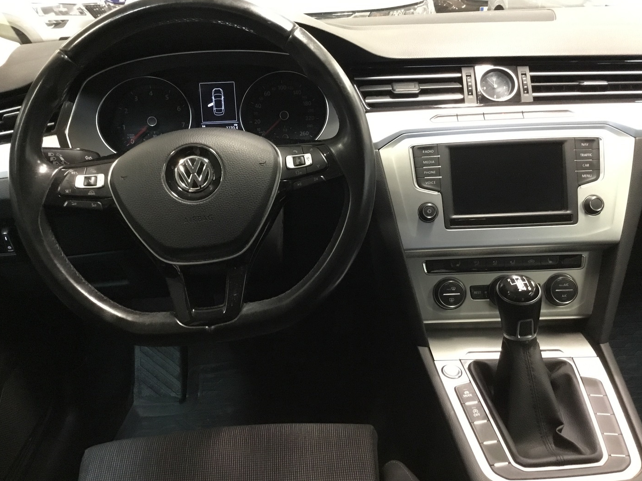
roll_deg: +3.9
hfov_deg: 56.8
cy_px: 237
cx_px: 319
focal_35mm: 32
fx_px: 593
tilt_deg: -24.4
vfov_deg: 44.2
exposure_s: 1/17
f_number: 2.4
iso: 250
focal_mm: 3.3
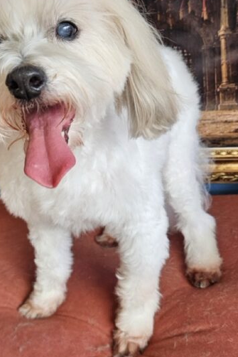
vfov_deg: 42.7
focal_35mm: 46
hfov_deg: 28.2
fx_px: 456
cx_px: 27
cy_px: 162
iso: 100
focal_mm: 5.4
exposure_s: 1/207
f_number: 1.8
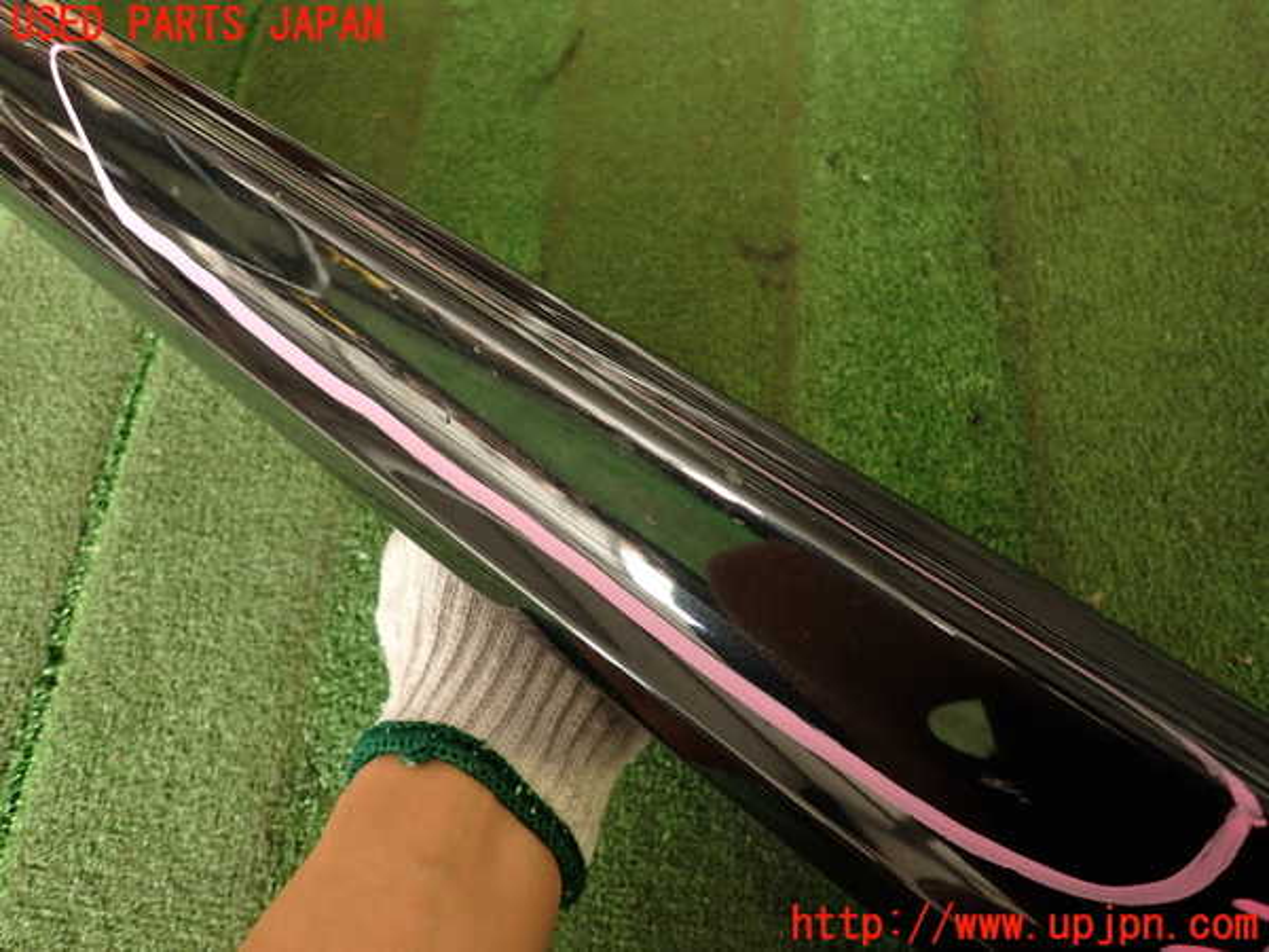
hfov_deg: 69.4
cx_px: 634
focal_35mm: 25
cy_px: 476
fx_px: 916
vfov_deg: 54.9
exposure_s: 1/50
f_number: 2
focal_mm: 4.5
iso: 200
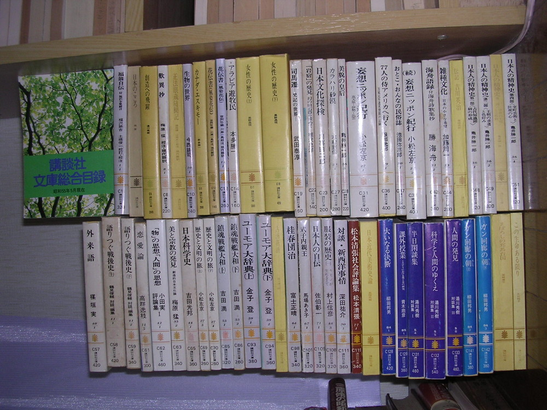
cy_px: 205
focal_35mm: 38
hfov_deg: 49.0
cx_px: 274
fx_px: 600
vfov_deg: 37.7
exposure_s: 1/60.1
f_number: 2.8
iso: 100
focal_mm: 5.8
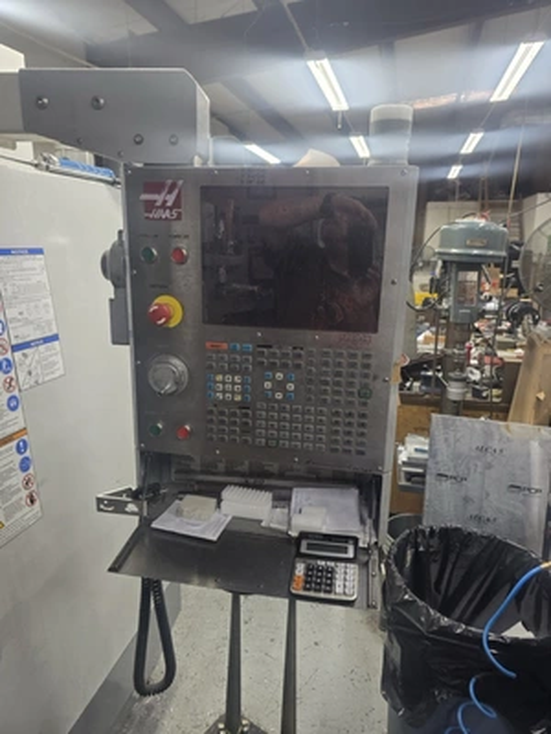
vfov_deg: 73.9
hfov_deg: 58.9
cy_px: 367
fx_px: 488
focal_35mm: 23
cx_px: 276
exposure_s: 1/120
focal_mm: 6.3
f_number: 1.7
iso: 200
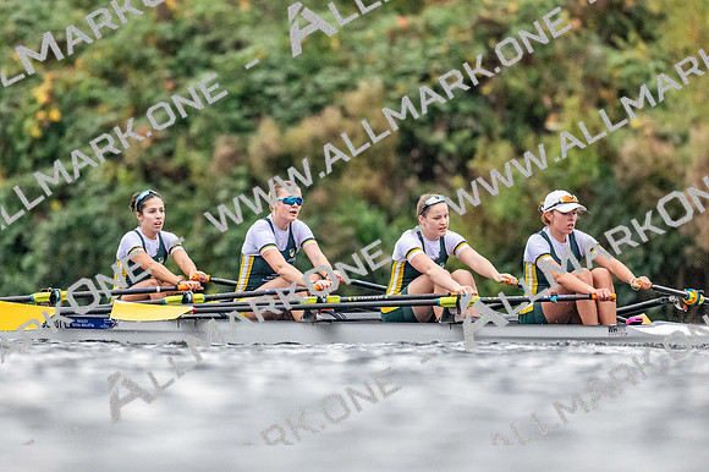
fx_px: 17714
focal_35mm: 900
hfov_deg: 2.3
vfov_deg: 1.5
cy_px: 236
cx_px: 354
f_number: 4
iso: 4000
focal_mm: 600
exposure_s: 1/2500
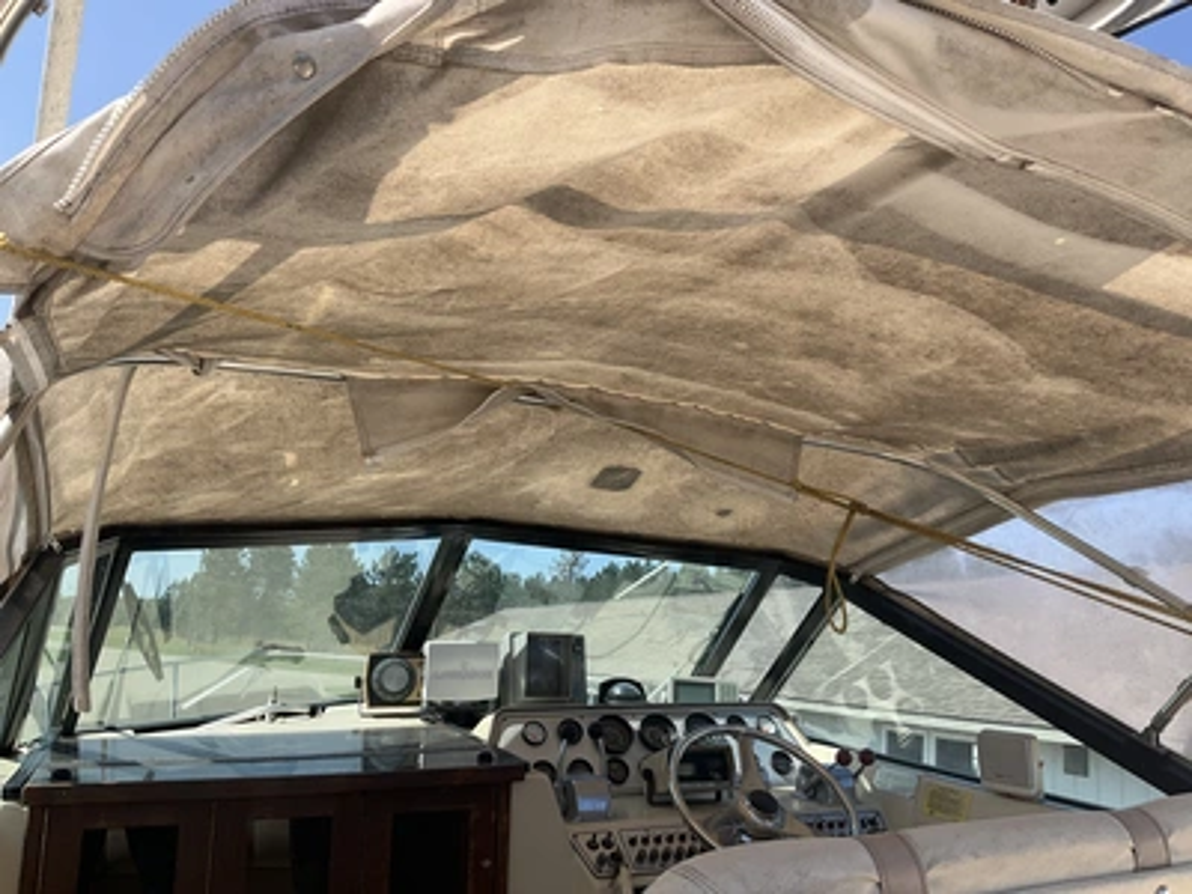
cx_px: 596
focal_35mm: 29
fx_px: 999
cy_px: 447
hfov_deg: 61.7
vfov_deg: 48.2
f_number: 1.8
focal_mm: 3
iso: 25
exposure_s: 1/1342
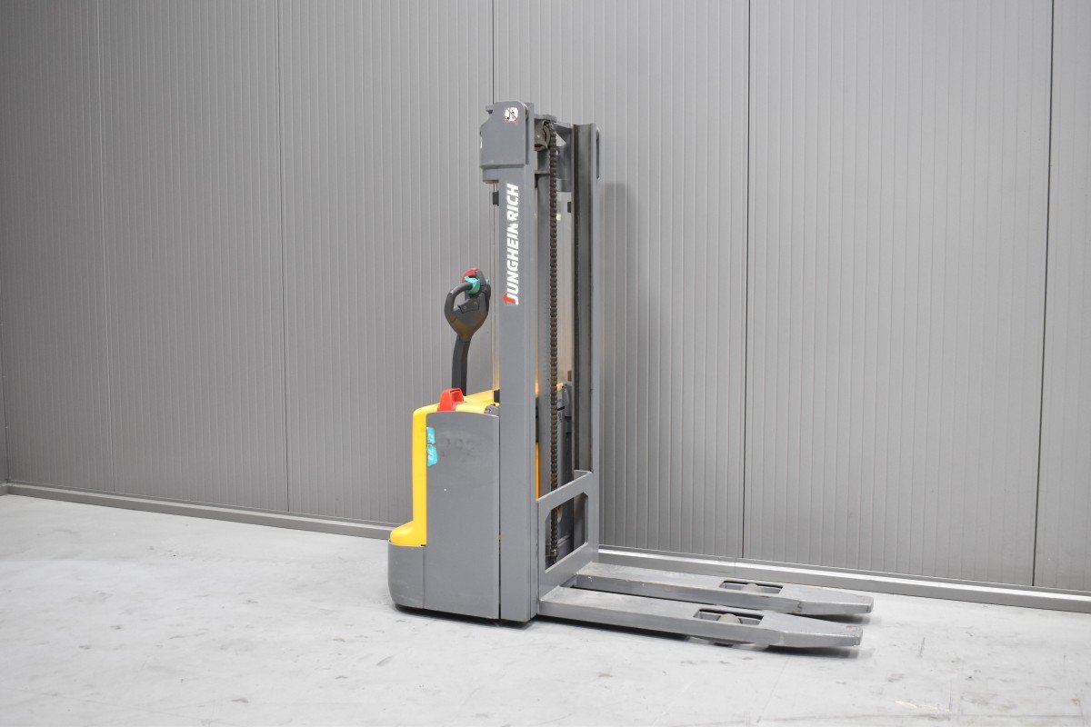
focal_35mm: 36
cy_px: 364
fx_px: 1091
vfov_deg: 36.9
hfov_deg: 53.1
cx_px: 546
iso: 1600
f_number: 4.5
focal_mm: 24
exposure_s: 1/40
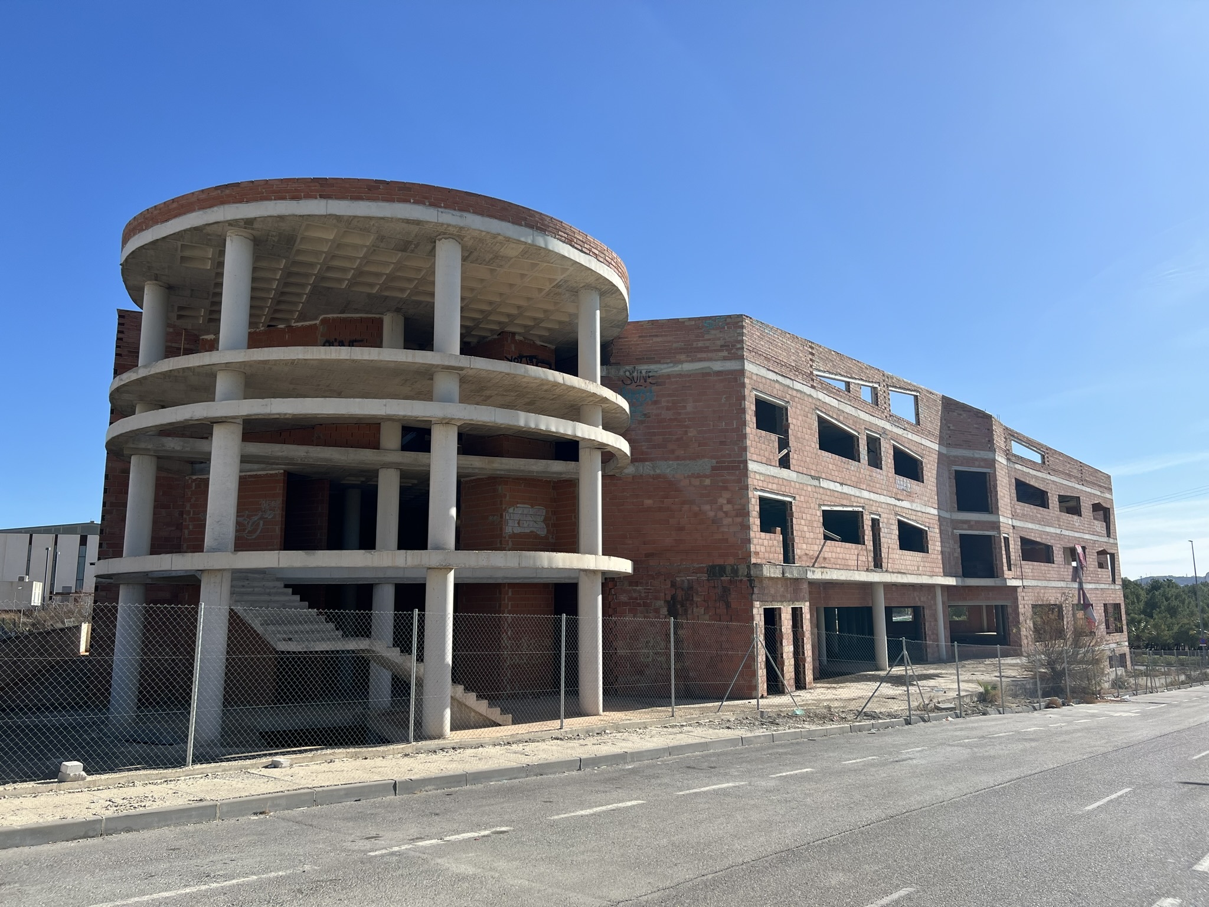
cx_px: 604
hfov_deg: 67.3
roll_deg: +1.1
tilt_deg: +10.9
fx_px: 908
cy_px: 454
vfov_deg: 53.1
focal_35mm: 26
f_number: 1.5
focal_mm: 5.7
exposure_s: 1/4274
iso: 50
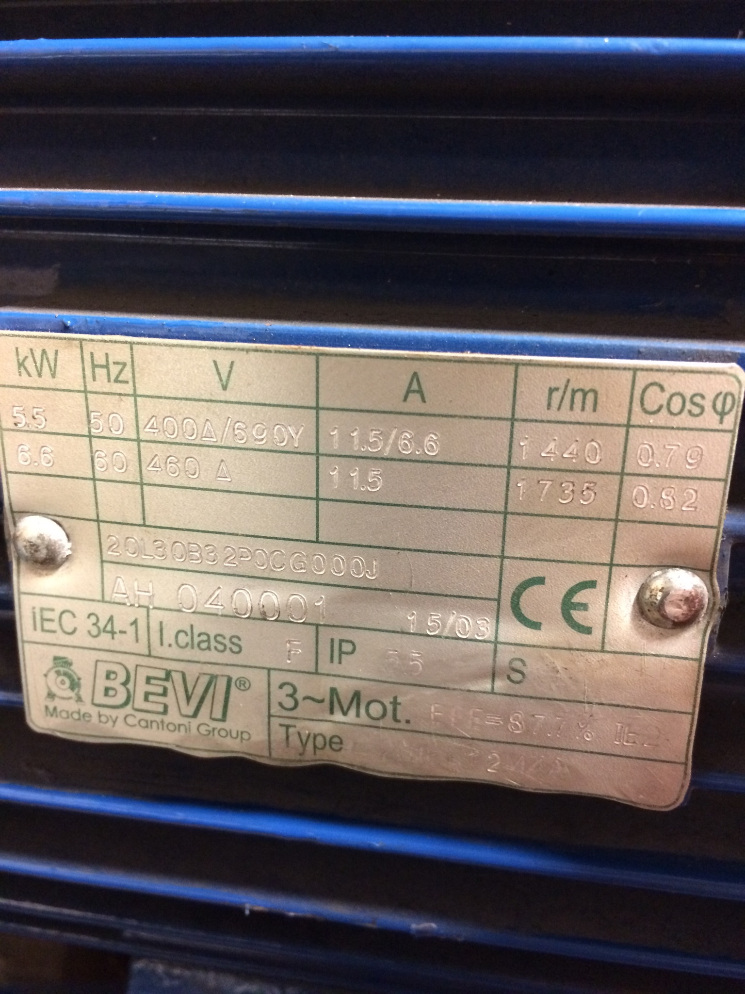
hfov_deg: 48.2
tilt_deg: -18.2
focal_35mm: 29
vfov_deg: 61.7
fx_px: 832
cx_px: 372
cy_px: 497
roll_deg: -0.4
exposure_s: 1/15
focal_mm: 4.15
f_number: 2.2
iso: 320
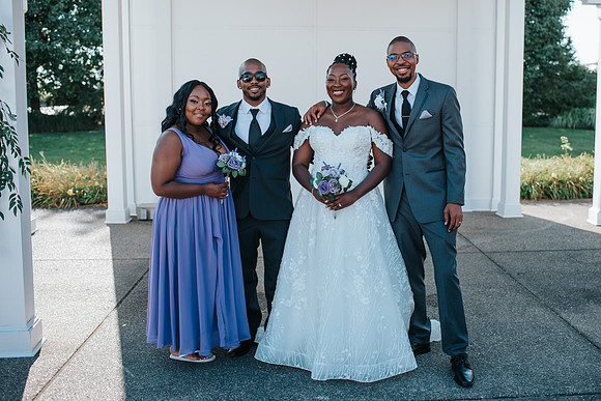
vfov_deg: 32.5
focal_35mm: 41
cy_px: 167
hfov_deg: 47.1
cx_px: 348
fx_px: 686
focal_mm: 35
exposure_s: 1/640
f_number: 2.8
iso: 100
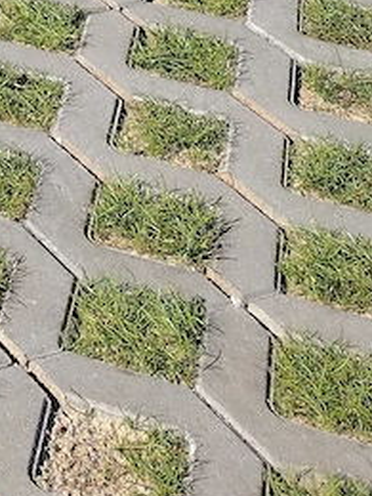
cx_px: -500
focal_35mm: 123
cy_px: -754
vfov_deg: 12.2
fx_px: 1762
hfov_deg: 10.5
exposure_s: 1/900
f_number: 1.75
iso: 167
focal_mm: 5.25
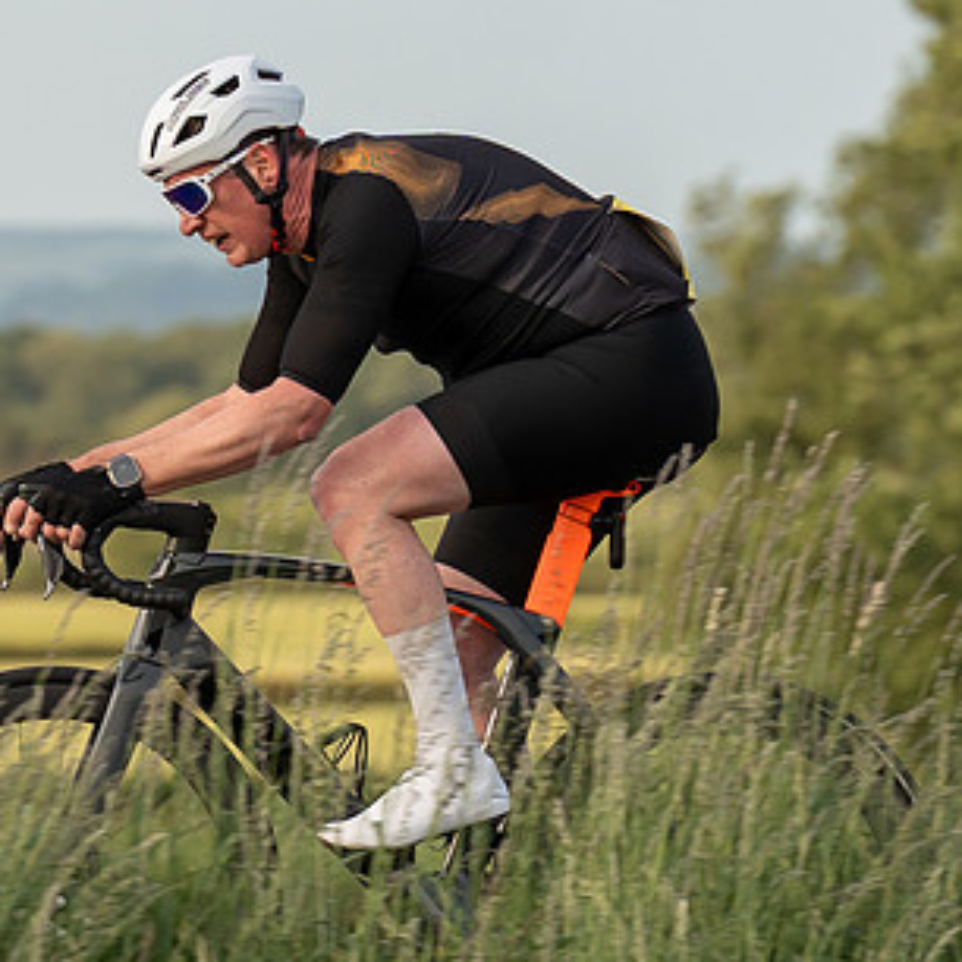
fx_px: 19840
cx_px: -122
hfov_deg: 2.8
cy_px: 481
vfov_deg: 2.8
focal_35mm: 631
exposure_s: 1/1000
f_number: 4
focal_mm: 144
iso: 250
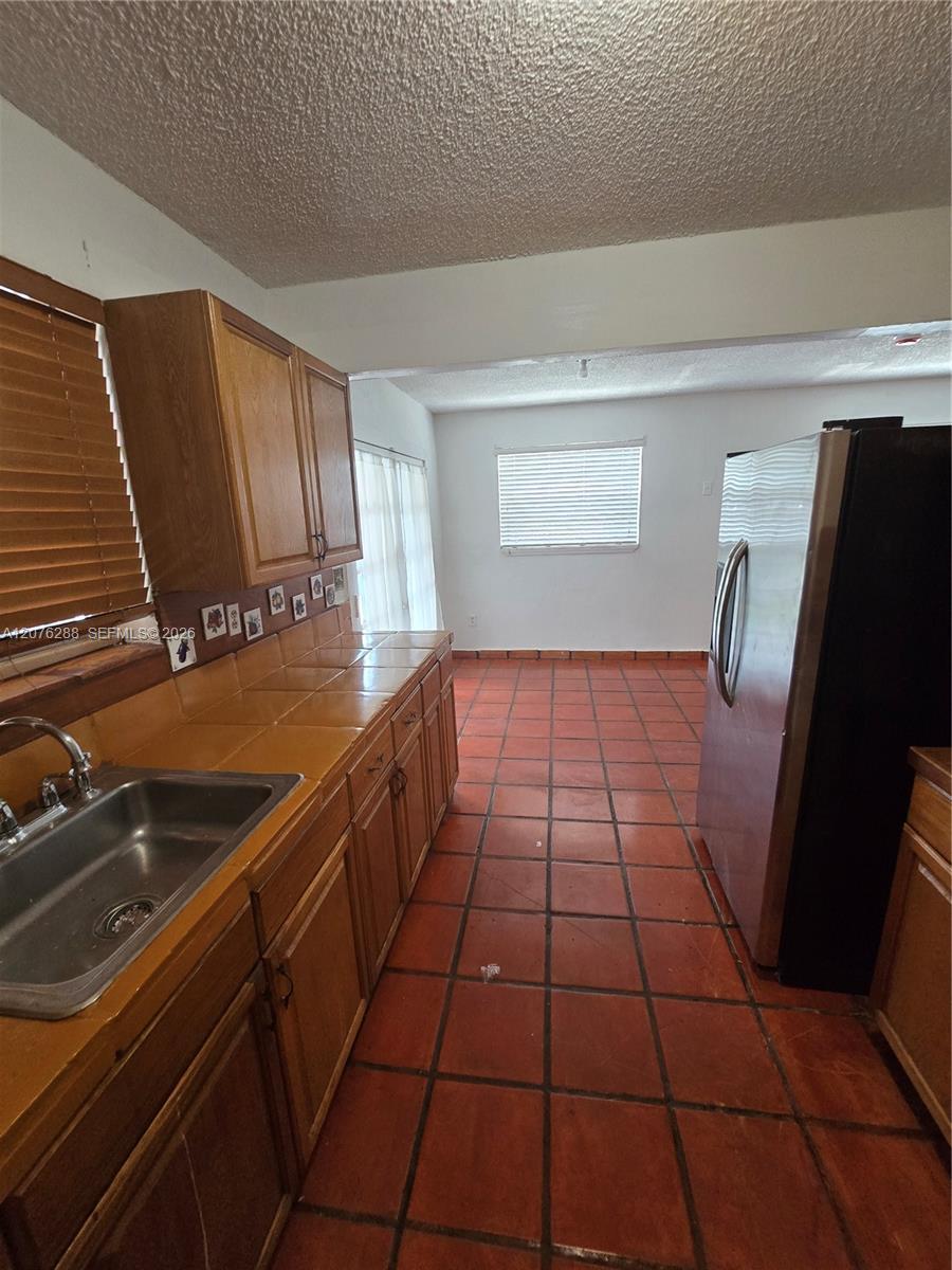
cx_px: 476
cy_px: 635
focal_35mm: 13
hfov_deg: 89.9
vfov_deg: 106.2
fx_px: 477
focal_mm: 2.2
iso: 400
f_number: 2.2
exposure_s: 1/60
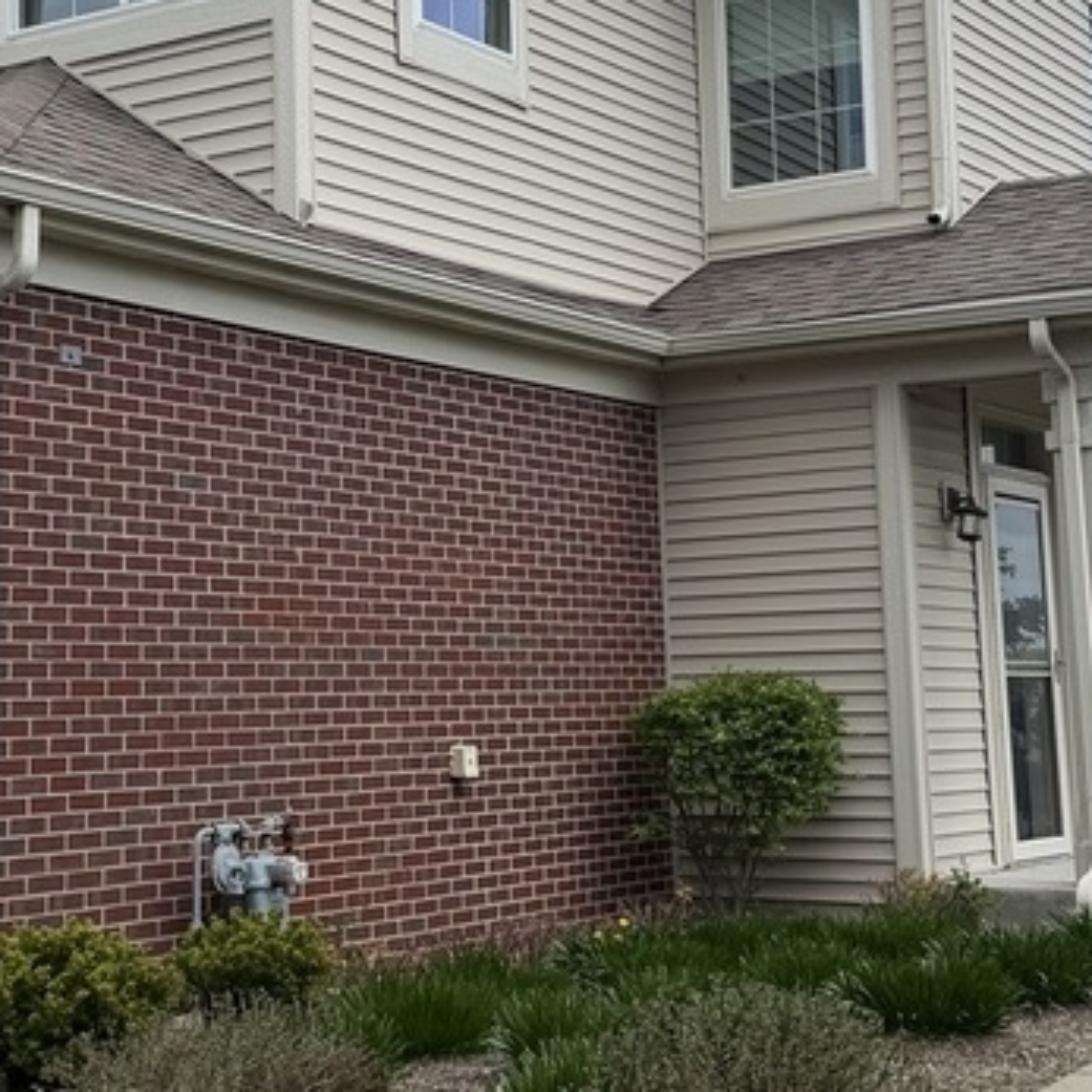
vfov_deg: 25.9
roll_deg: +1.1
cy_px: 349
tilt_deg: +8.7
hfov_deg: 26.0
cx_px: 434
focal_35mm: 66
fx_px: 2356
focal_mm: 6.76
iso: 80
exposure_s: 1/5714
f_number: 1.78
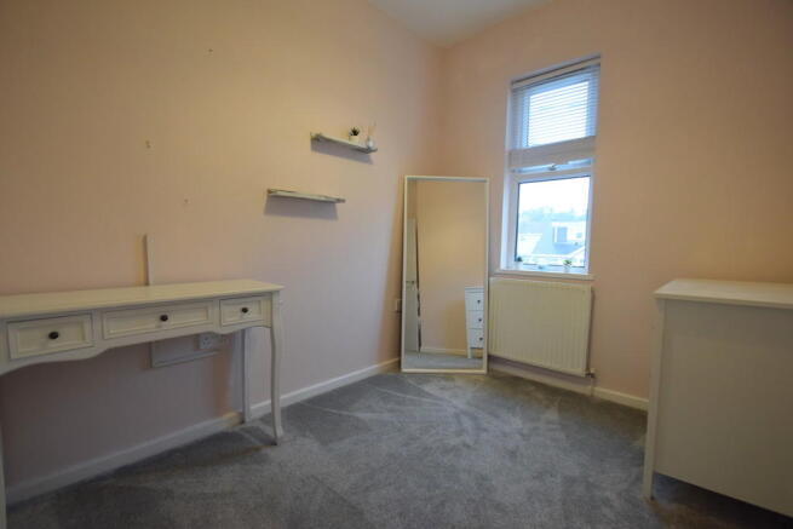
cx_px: 396
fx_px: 330
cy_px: 264
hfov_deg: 100.4
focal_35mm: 15
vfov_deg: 77.4
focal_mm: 10
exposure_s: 1/60
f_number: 3.5
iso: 1250
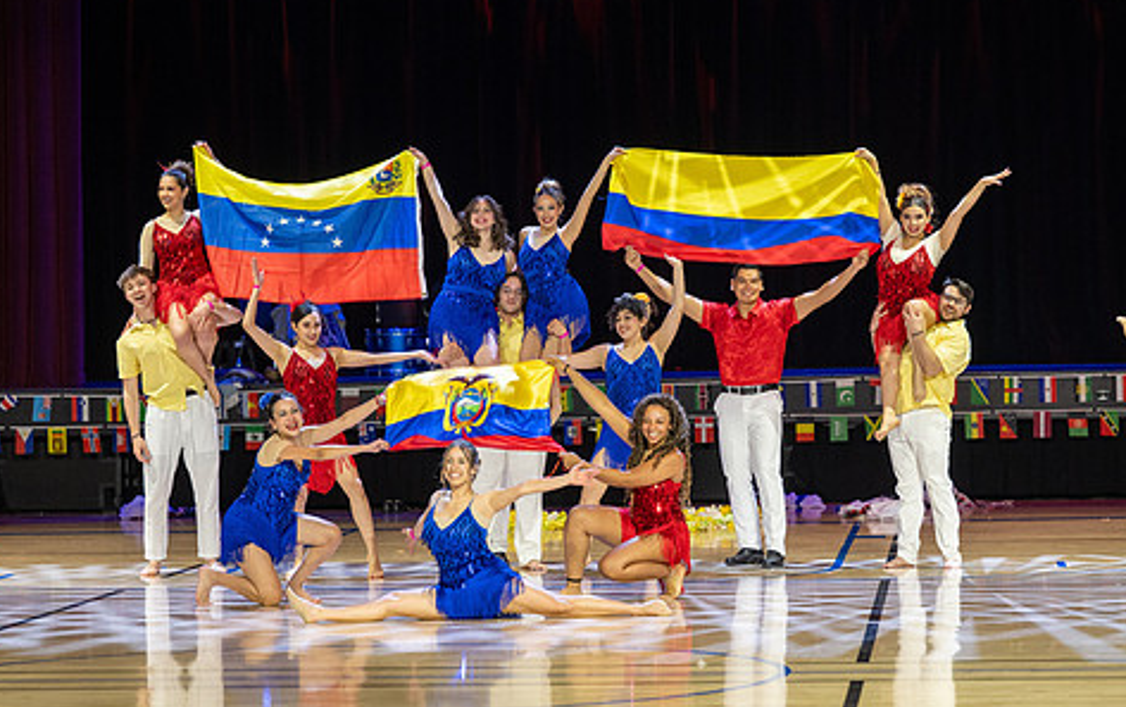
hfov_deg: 14.8
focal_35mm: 141
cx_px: 617
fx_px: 4333
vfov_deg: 9.3
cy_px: 344
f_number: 2.8
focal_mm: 110
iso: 1000
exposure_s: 1/100
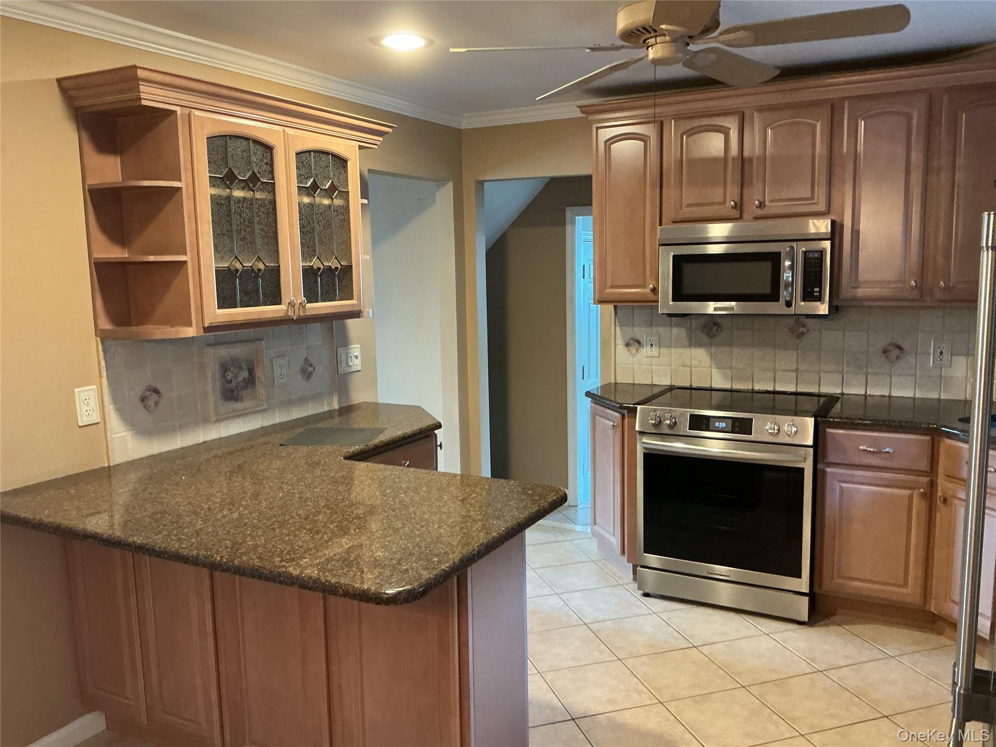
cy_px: 374
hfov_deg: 61.7
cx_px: 498
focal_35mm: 29
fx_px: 834
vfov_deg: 48.2
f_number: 1.8
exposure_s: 1/40
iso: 250
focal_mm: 3
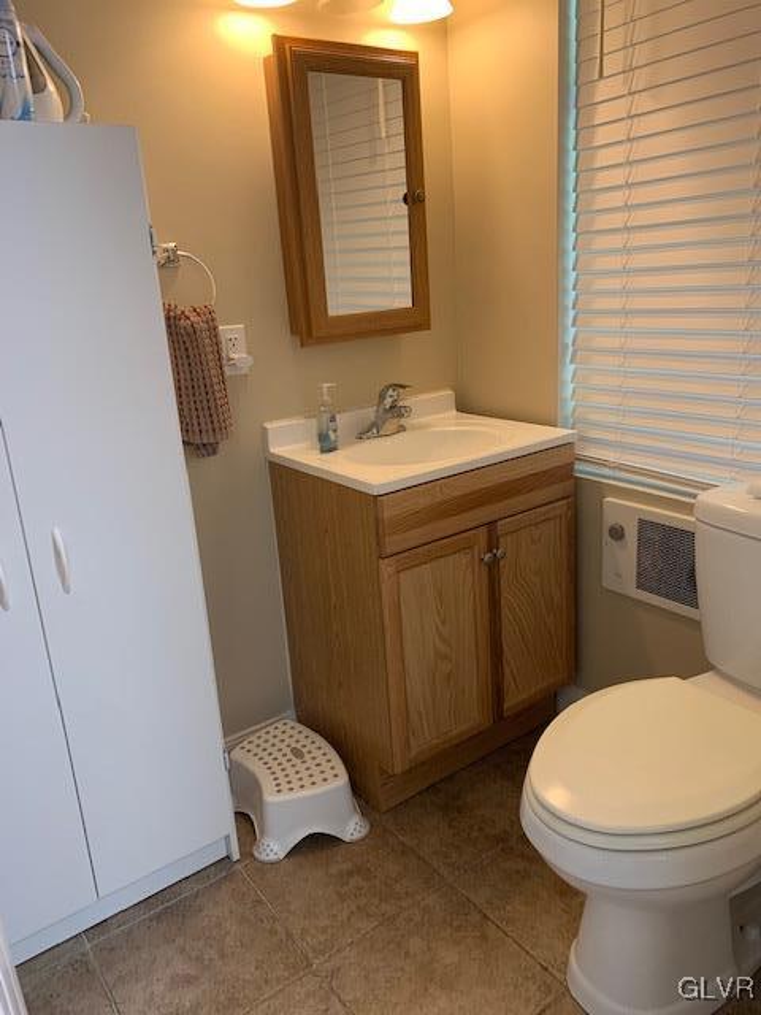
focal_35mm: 26
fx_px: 762
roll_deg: +3.6
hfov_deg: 53.1
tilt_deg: -16.0
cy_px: 508
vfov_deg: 67.3
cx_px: 380
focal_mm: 4.25
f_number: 1.8
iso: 125
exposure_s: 1/60
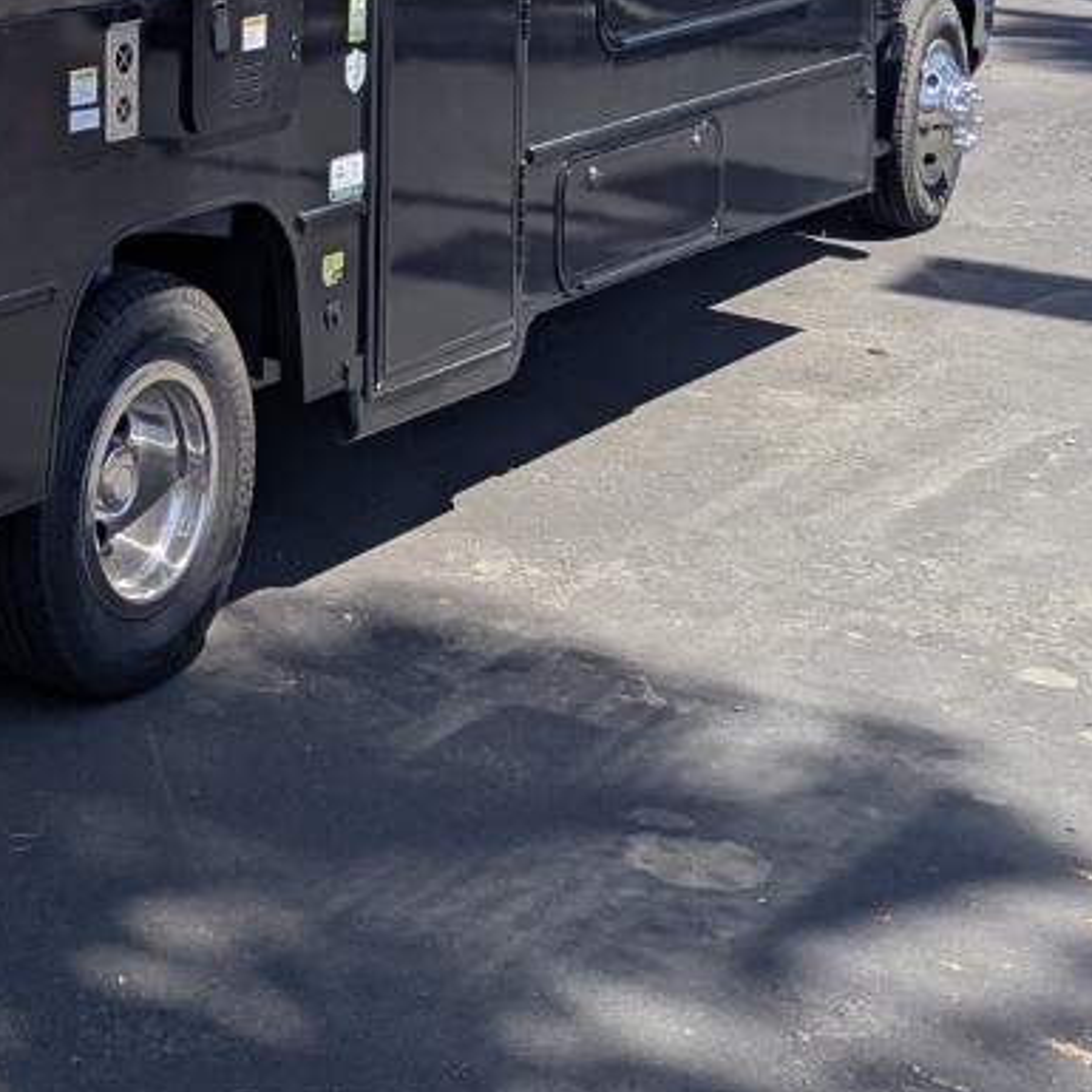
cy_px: -309
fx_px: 2748
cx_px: -623
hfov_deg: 19.2
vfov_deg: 20.6
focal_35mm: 77
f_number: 1.85
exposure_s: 1/1715
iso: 47
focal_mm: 6.81
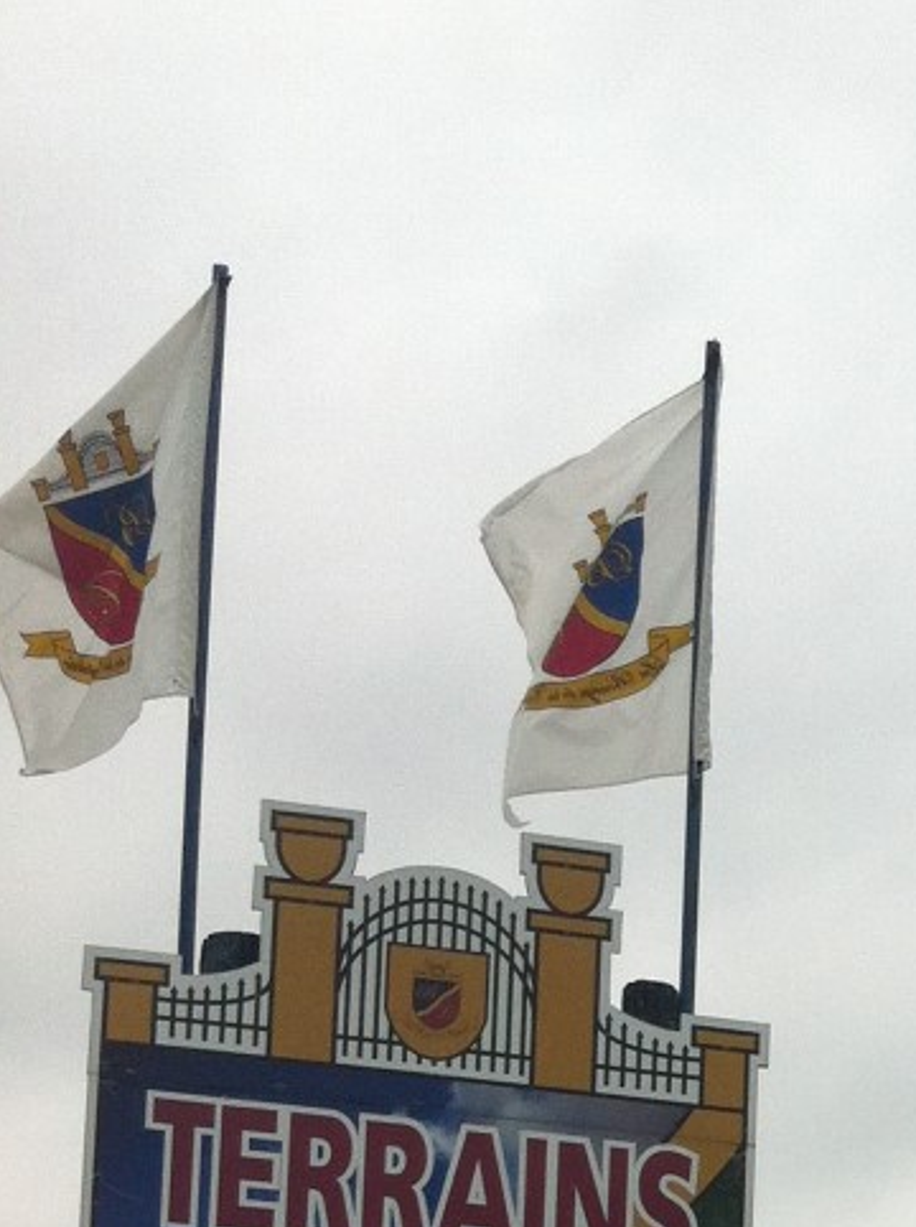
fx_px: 3715
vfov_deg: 17.2
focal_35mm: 105
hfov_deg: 13.3
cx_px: 1371
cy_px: 1754
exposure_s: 1/2320
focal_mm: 3.85
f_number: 2.8
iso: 80
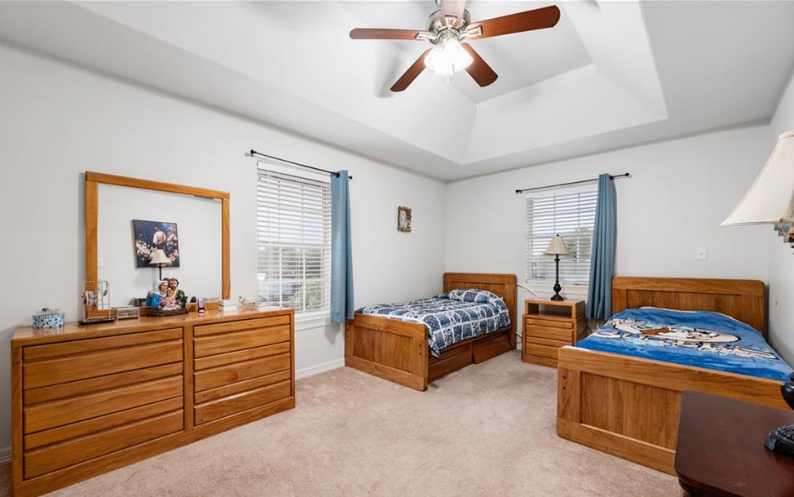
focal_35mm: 15
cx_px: 378
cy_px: 277
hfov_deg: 101.4
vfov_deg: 74.5
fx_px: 325
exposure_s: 1/2
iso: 100
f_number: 8
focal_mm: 14
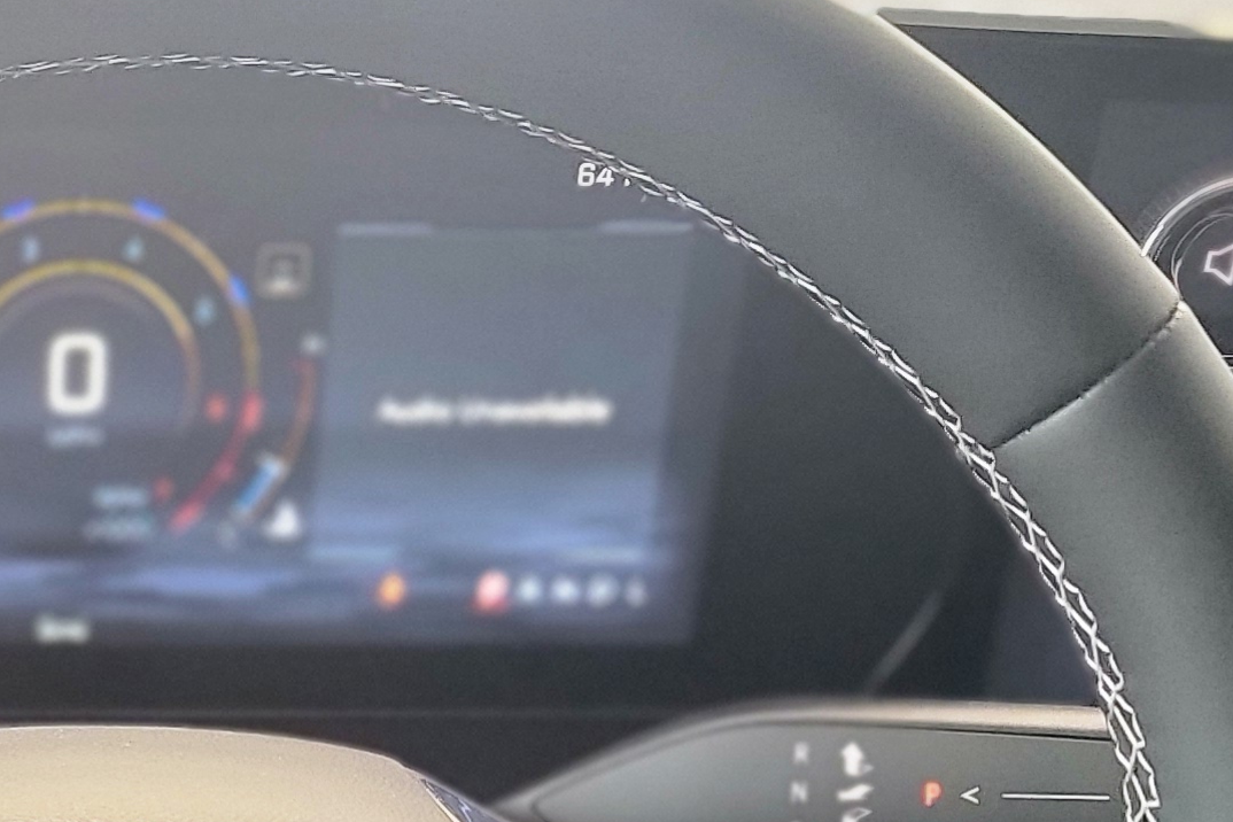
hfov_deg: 20.5
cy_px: 1124
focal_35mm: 93
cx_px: -258
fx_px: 3185
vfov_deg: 14.0
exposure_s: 1/60
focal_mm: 6.7
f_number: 1.8
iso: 320
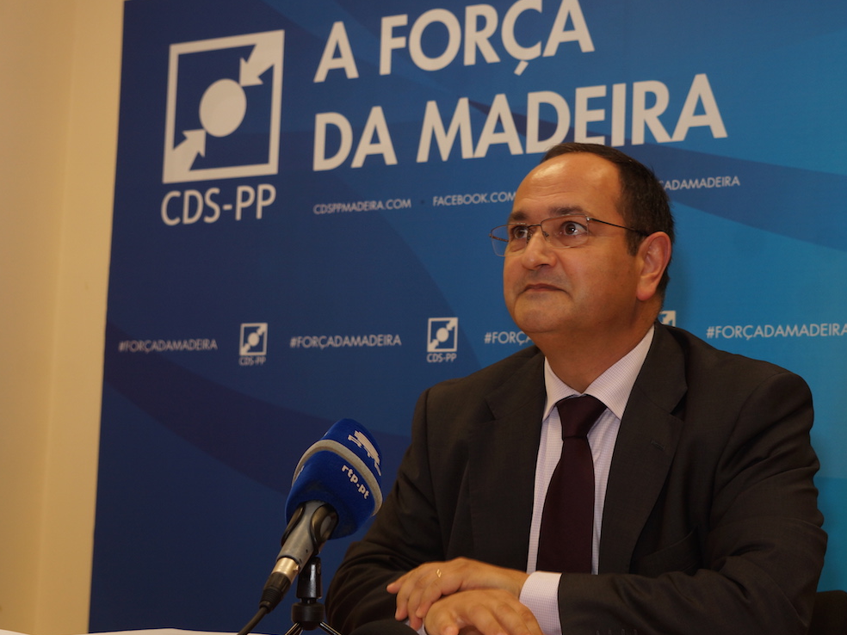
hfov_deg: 29.4
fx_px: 1606
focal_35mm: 66
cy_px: 322
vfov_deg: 22.4
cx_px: 526
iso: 200
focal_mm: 35
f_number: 4.5
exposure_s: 1/40
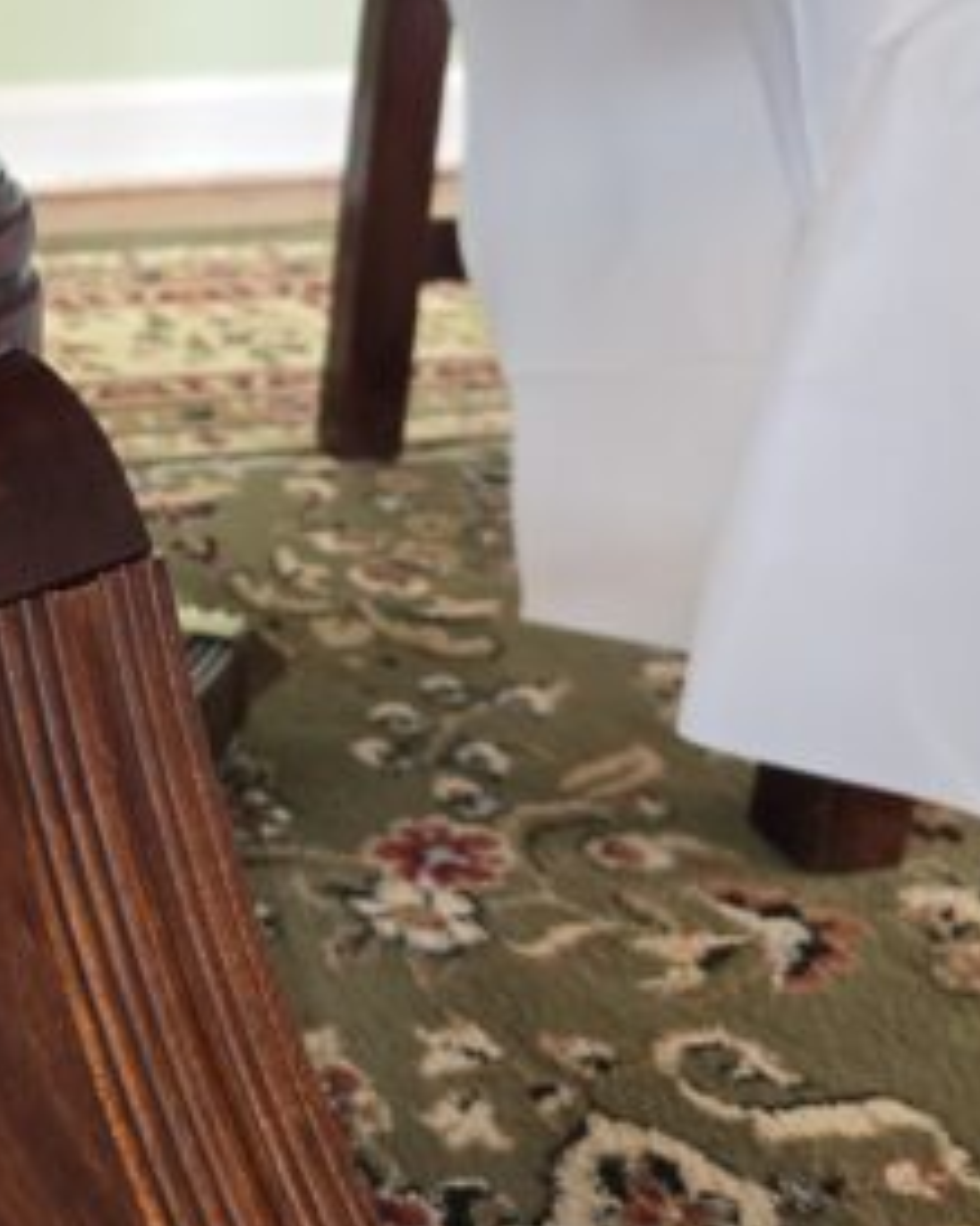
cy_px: 385
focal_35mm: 59
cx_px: -63
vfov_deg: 31.7
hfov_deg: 24.3
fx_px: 2140
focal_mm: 5.4
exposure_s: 1/20
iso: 160
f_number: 1.8
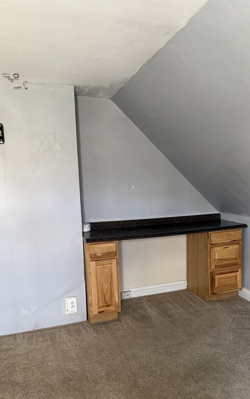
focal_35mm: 31
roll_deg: -0.1
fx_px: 338
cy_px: 233
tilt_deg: -7.4
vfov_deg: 60.9
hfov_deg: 39.7
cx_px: 180
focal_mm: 6.76
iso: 800
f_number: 1.78
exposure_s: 1/60
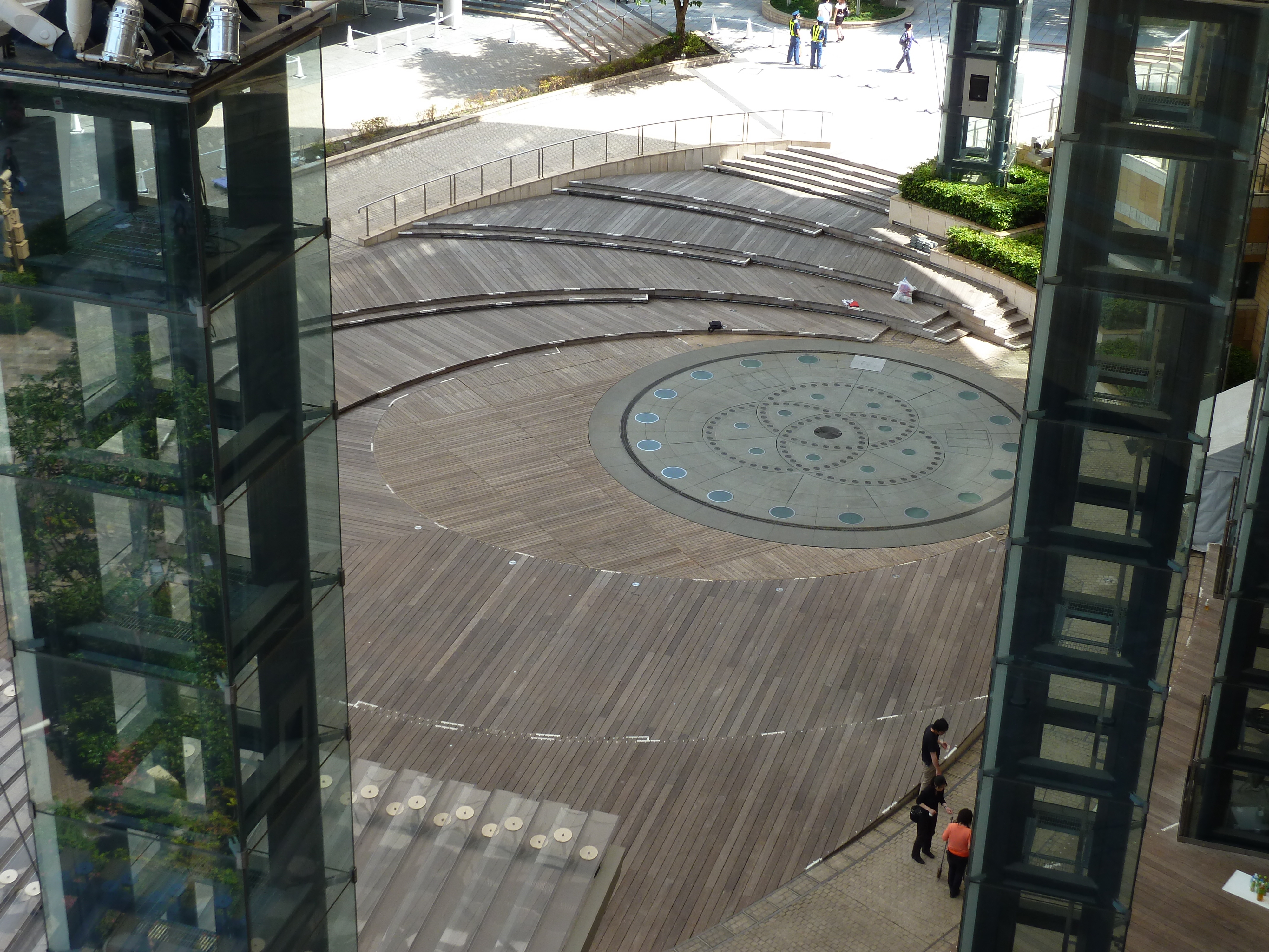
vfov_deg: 26.6
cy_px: 476
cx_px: 634
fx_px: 2016
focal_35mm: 55
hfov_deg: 34.9
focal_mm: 9.1
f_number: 3.9
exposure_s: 1/125
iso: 80
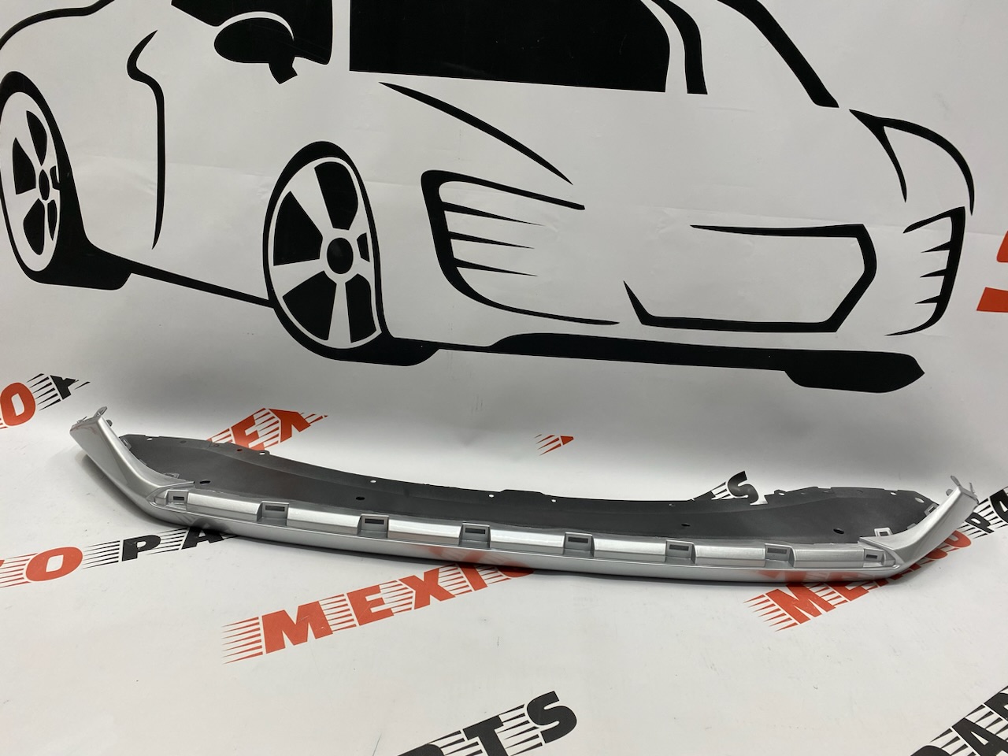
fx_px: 757
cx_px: 504
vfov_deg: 53.1
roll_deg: -4.7
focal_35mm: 26
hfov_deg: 67.3
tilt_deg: -18.4
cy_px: 378
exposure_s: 1/100
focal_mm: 4.25
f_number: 1.8
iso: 80
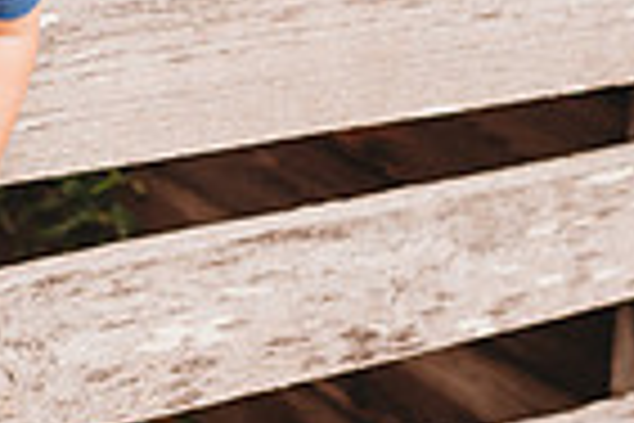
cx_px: 0
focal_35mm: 99
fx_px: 1743
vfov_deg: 13.2
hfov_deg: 20.0
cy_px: -160
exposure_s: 1/1000
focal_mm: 24
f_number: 2.2
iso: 100
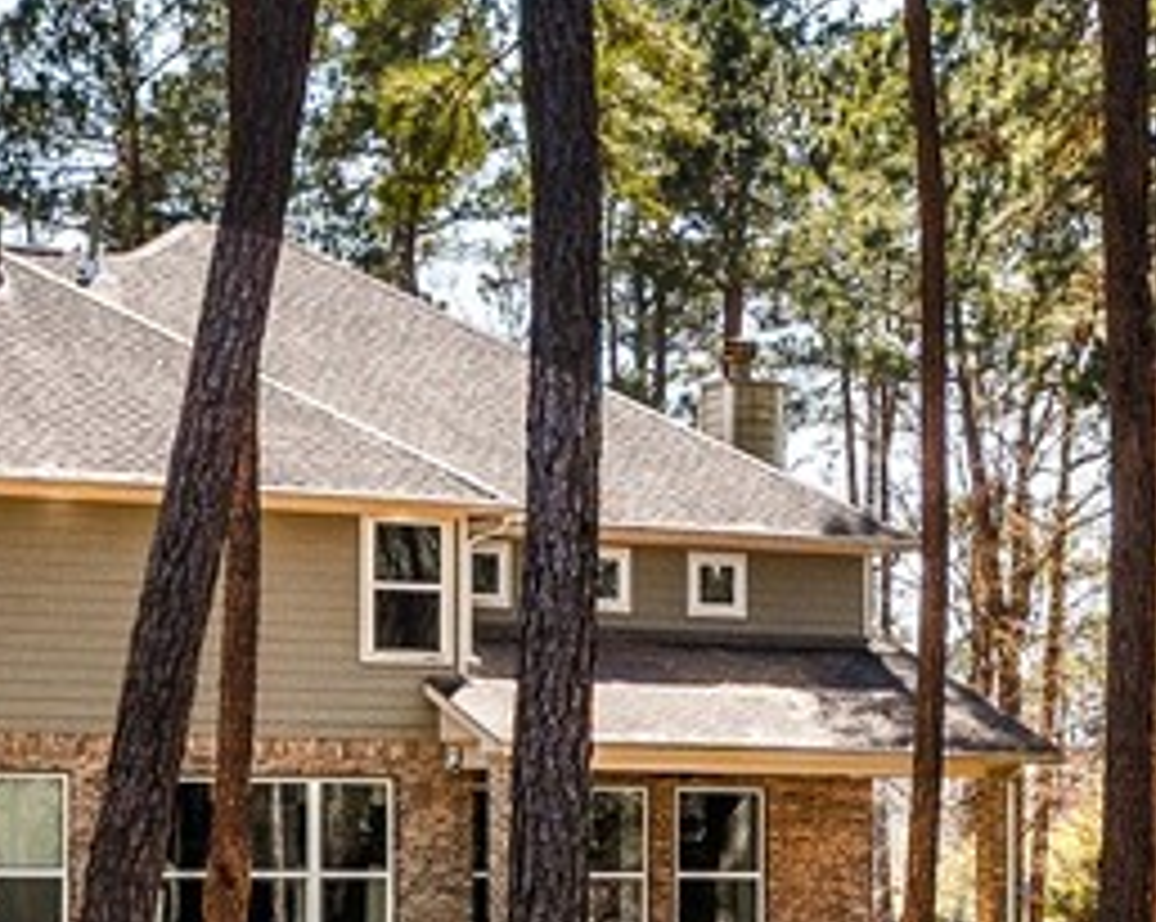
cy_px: 841
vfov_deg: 12.0
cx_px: 1295
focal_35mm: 127
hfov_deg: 14.8
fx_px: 4340
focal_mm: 16
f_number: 9
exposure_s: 1/80
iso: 200
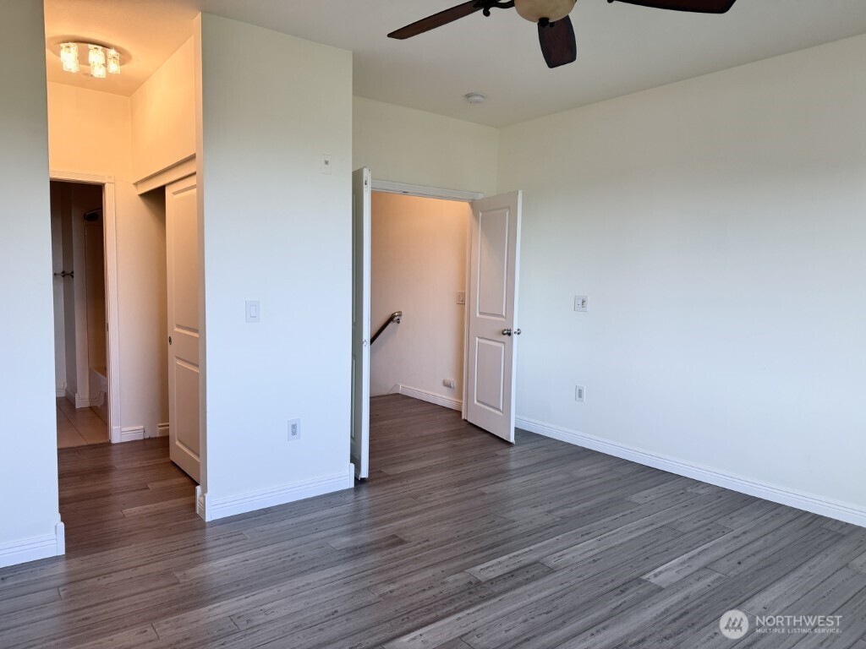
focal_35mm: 24
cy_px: 324
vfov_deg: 56.8
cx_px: 433
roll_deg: -0.5
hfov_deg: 71.6
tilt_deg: -4.5
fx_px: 600
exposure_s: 1/120
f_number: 1.78
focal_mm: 6.76
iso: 125
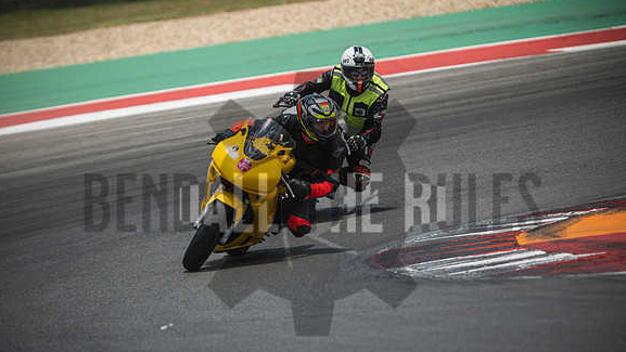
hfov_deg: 4.9
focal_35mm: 442
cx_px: 312
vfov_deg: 2.8
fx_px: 7339
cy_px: 204
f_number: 2.8
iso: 320
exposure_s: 1/4000
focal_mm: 280
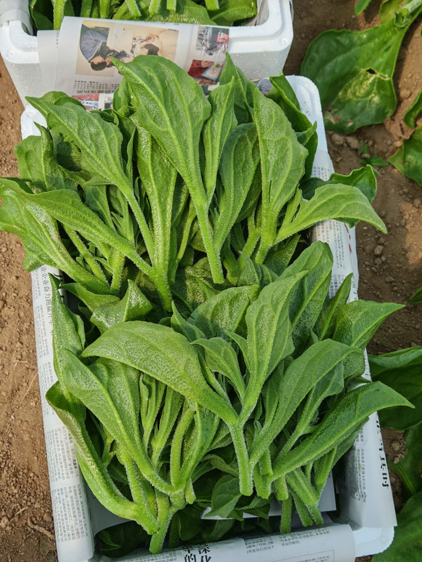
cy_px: 281
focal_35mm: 48
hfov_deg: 30.3
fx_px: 780
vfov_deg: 39.7
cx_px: 211
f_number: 1.9
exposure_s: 1/300
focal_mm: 6.67
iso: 50
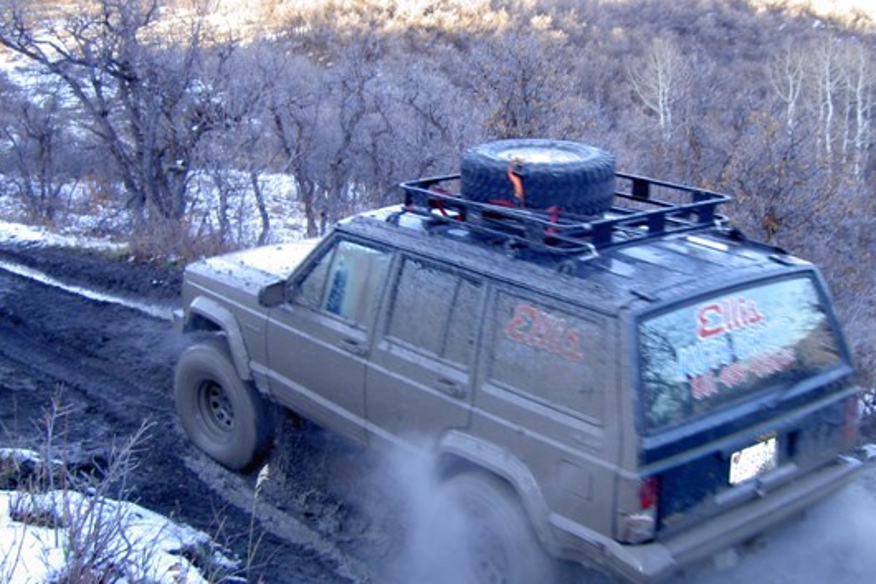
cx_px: 493
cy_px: 286
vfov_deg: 27.5
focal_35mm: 49
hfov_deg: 40.3
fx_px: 1192
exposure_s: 1/60
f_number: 2.8
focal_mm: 8
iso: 100
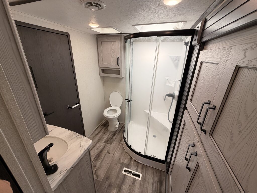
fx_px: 104
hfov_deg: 102.1
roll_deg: +0.3
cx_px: 128
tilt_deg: -20.9
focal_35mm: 14
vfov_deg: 85.7
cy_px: 96
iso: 80
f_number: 2.2
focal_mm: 2.22
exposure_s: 1/121
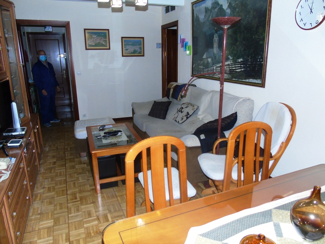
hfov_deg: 69.4
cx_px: 162
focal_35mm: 25
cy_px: 122
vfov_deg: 54.9
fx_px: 235
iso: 200
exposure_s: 1/30
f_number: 3.4
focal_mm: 4.4
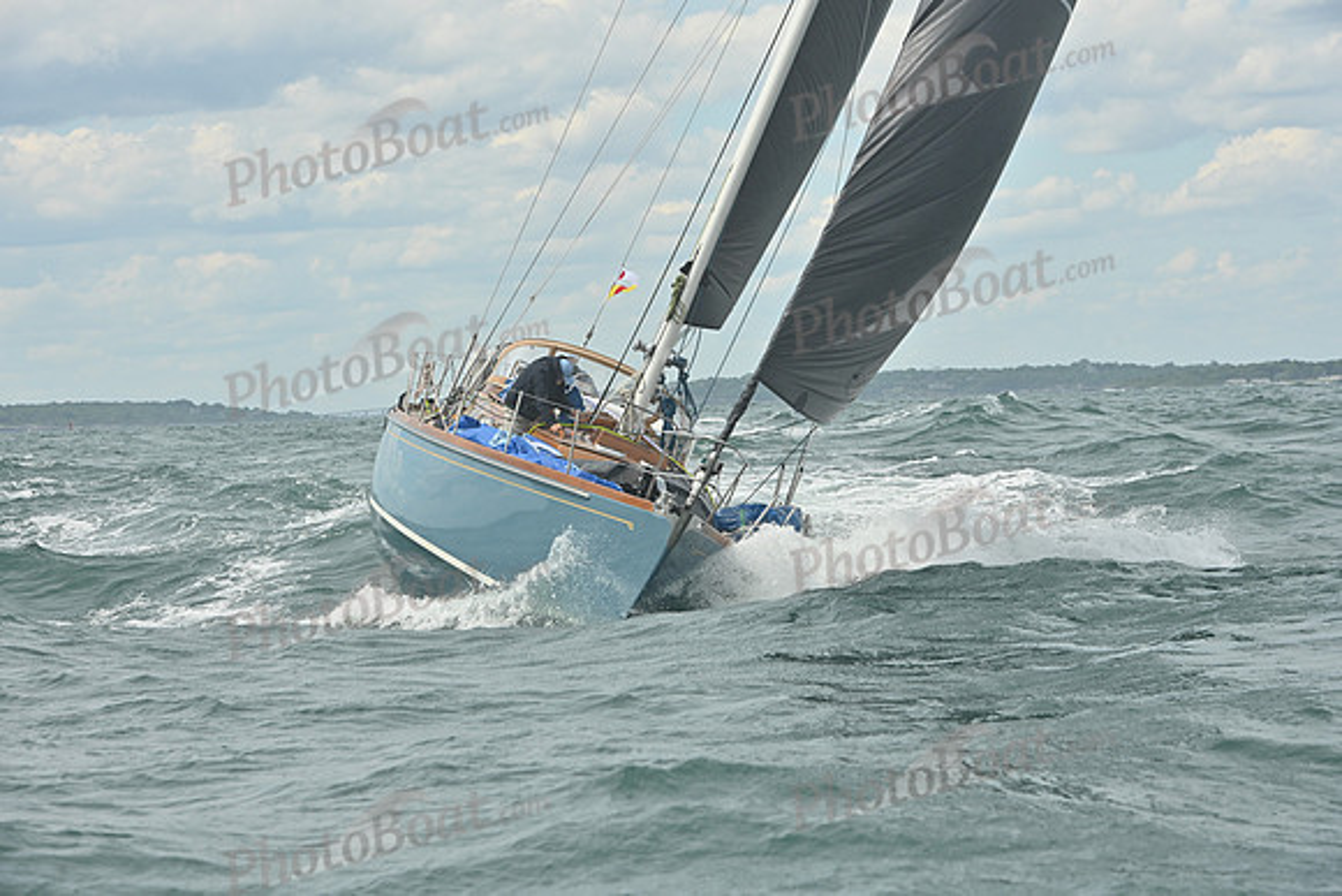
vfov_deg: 11.2
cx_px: 671
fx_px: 4549
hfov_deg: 16.8
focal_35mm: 122
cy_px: 448
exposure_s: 1/1250
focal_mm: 122
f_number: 10
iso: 320
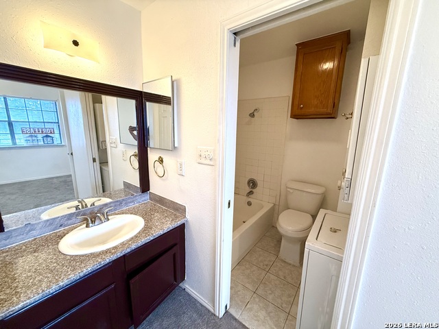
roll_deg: -1.4
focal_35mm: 14
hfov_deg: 102.1
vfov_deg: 85.7
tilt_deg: -12.1
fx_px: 178
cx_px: 220
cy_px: 164
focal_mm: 2.22
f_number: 2.2
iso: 320
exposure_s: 1/120
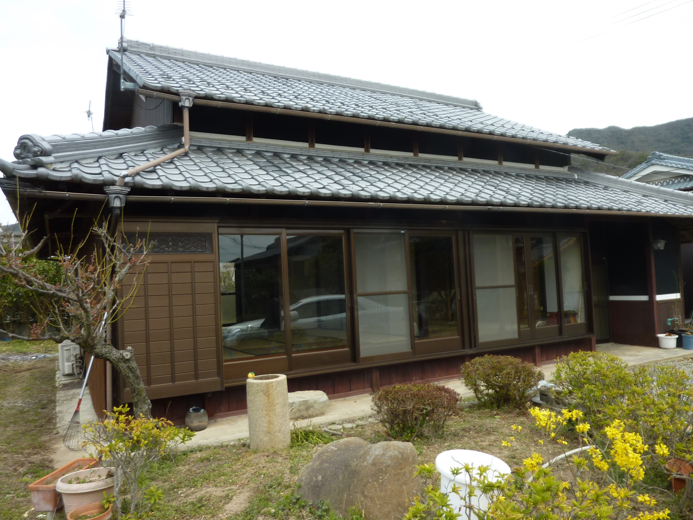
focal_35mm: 25
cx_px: 346
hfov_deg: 69.4
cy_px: 260
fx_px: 500
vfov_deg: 54.9
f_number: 4
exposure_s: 1/250
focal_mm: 4.1
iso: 80
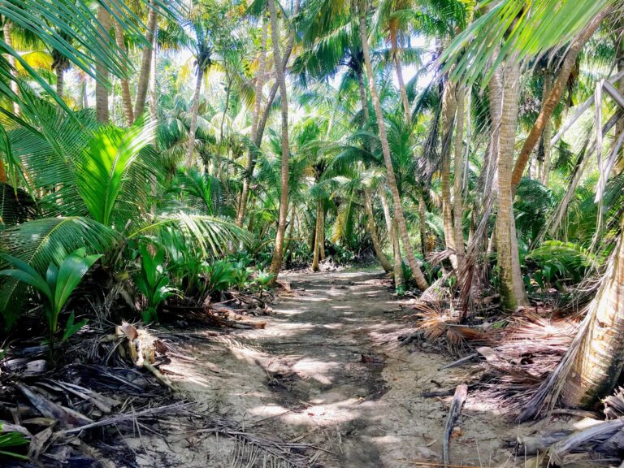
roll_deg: +0.0
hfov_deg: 61.7
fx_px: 523
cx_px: 312
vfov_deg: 48.2
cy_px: 234
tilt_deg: +5.2
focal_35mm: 29
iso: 32
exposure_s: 1/120
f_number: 2.2
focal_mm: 4.15
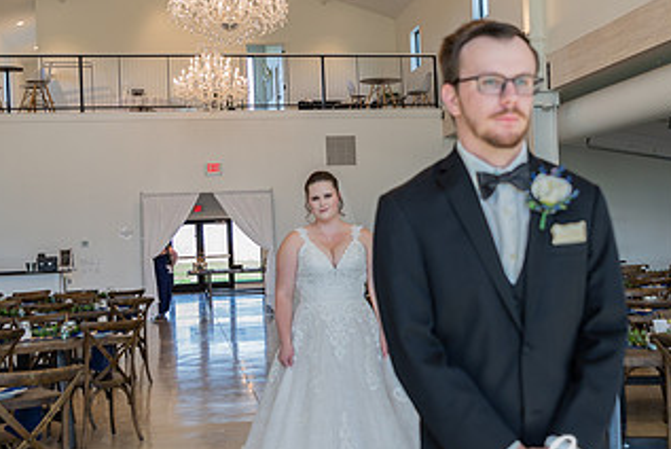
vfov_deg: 23.8
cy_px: 243
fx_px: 1063
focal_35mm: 57
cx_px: 427
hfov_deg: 34.8
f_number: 3.2
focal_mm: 29
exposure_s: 1/160
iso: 320
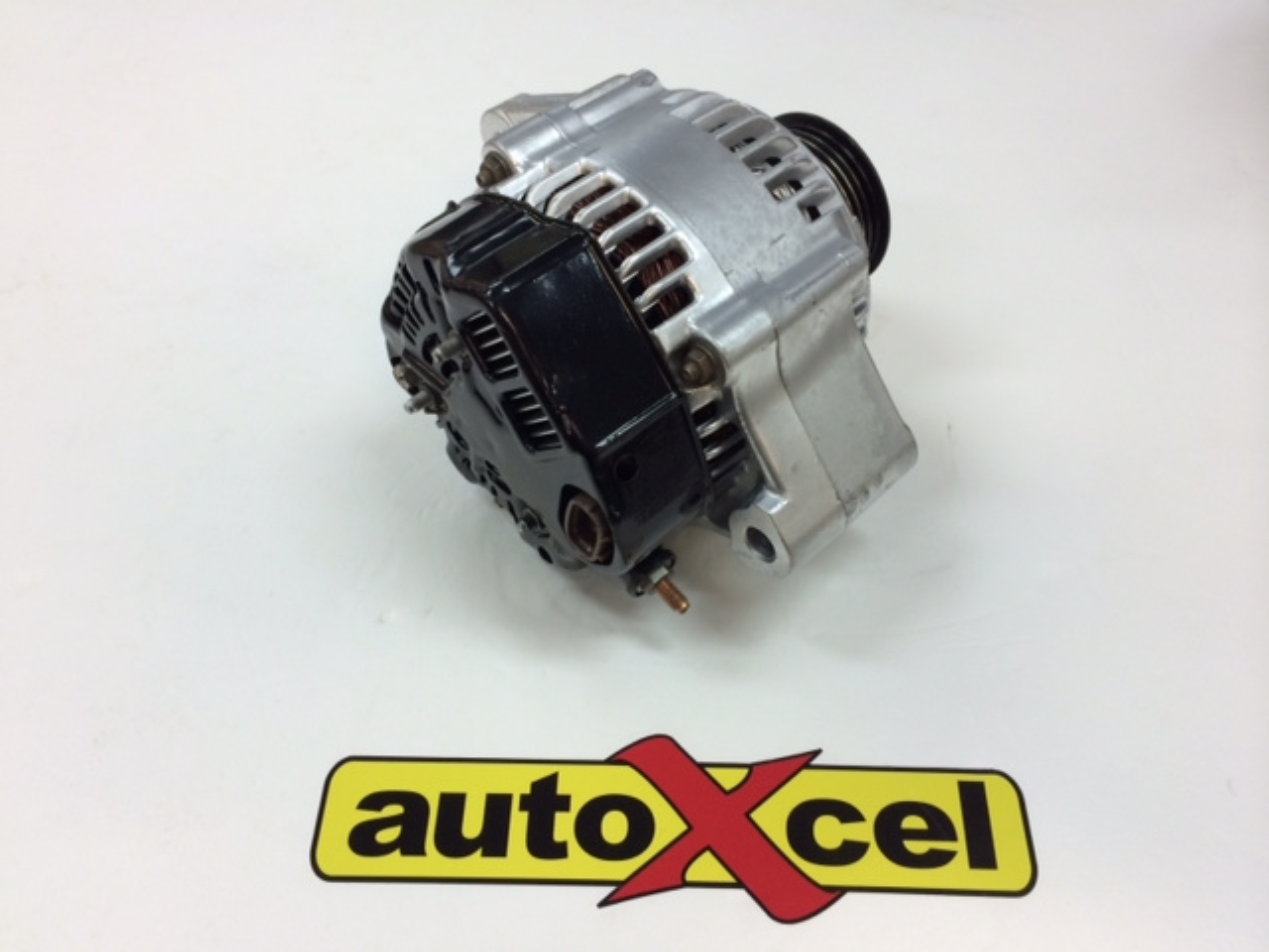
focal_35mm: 30
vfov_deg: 46.8
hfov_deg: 60.0
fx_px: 1100
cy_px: 476
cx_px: 634
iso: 40
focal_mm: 4.12
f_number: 2.2
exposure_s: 1/33
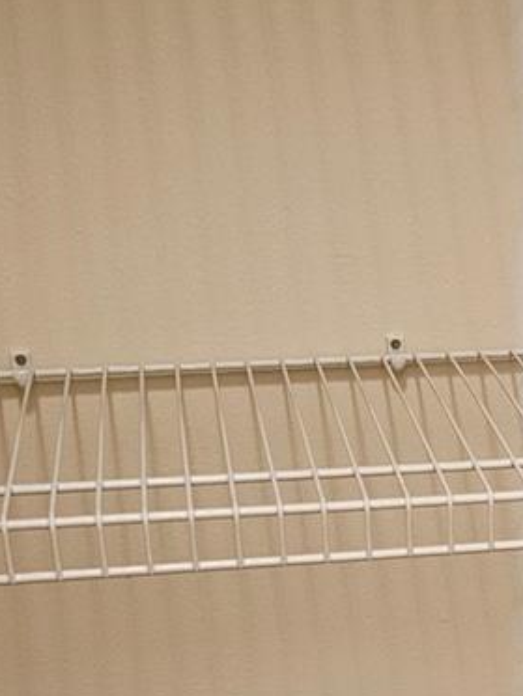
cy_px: 690
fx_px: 1490
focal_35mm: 74
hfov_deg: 19.0
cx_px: 590
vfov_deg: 25.1
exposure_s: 1/60
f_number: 1.7
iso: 640
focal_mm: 6.3
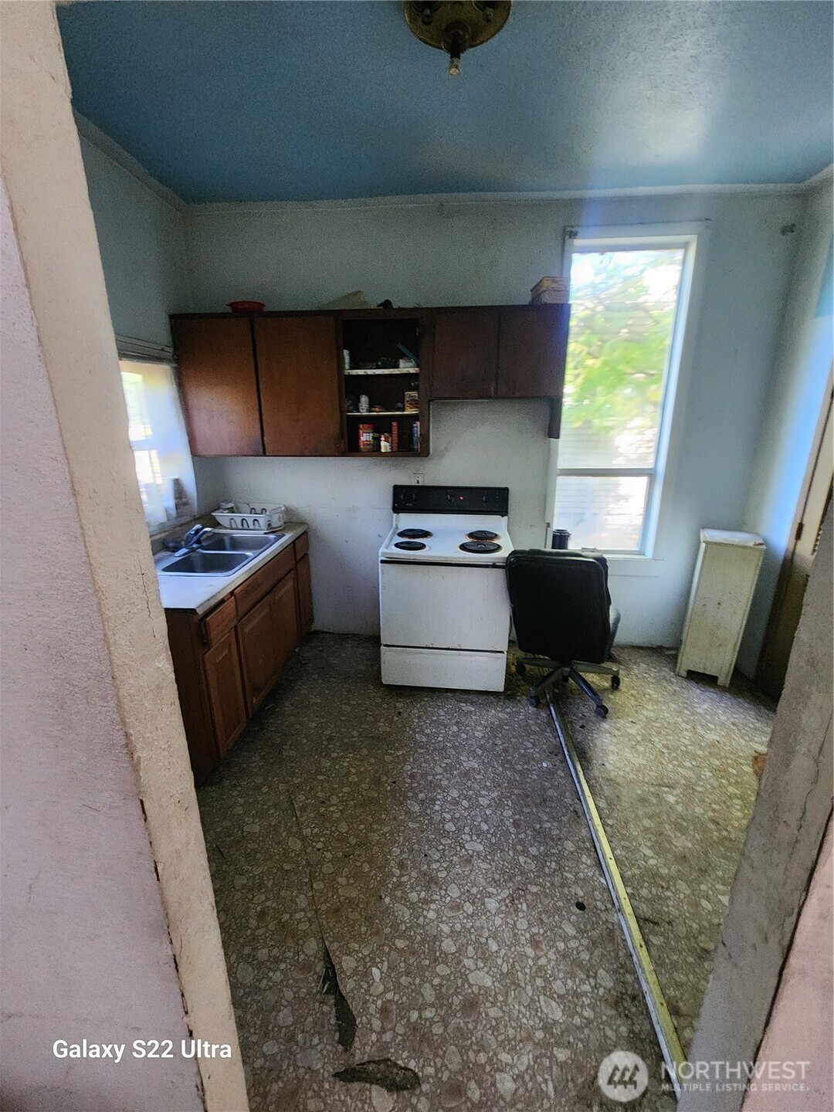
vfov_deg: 106.2
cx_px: 417
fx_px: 418
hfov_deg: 89.9
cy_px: 556
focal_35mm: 13
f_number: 2.2
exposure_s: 1/30
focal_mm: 2.2
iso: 640
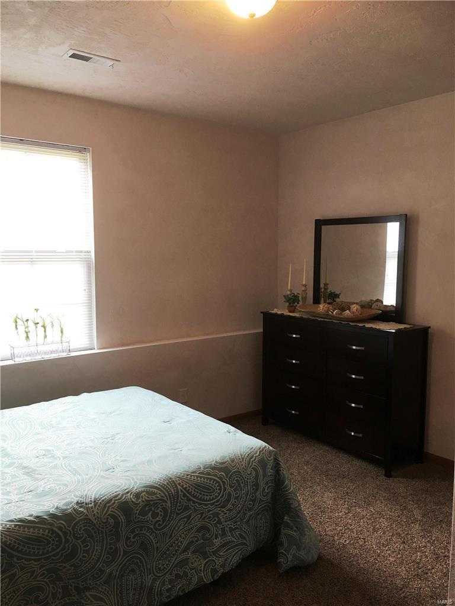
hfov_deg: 48.2
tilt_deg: -4.6
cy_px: 303
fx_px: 508
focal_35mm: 29
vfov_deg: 61.7
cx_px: 228
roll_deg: +0.4
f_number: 2.2
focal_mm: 4.15
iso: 40
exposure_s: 1/30
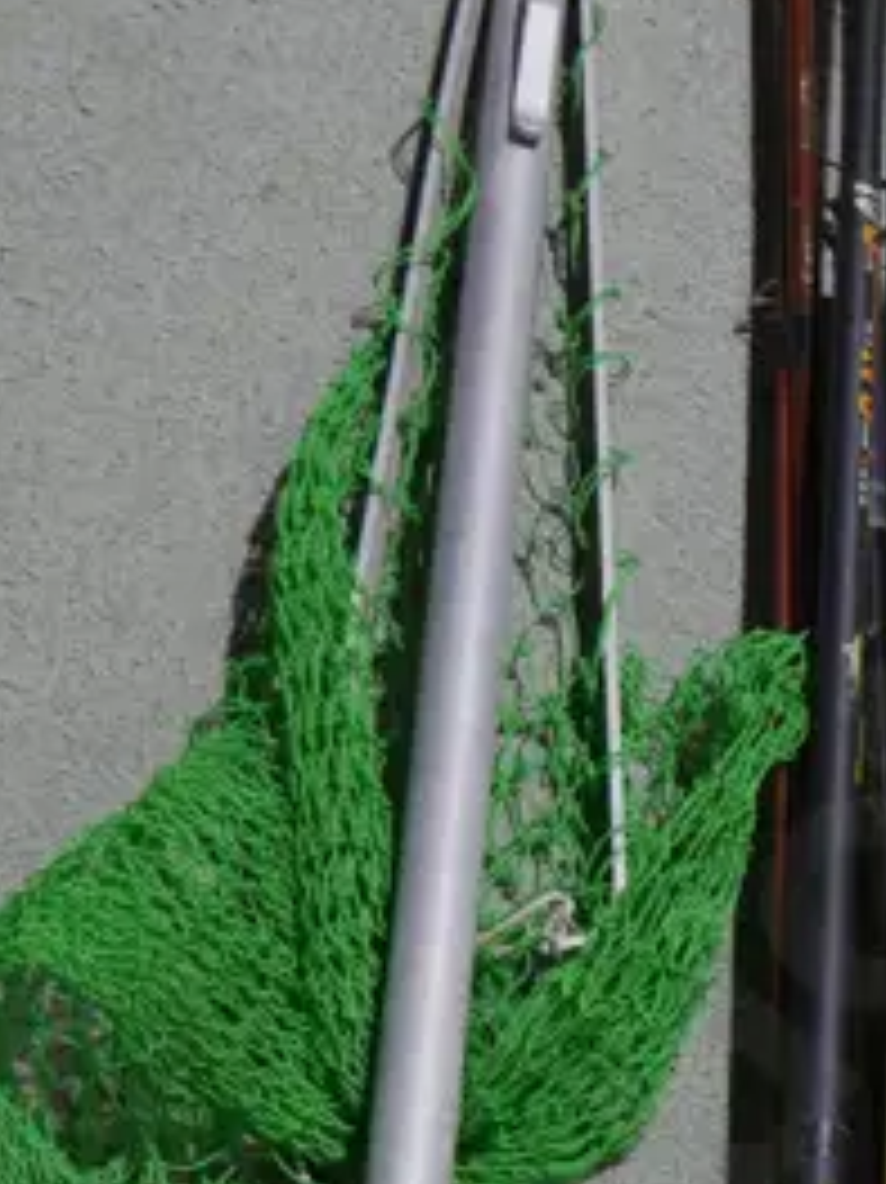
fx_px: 3996
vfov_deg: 16.6
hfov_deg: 12.6
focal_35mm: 117
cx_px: 749
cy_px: 1053
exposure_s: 1/60
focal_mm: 15
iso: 320
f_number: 3.6
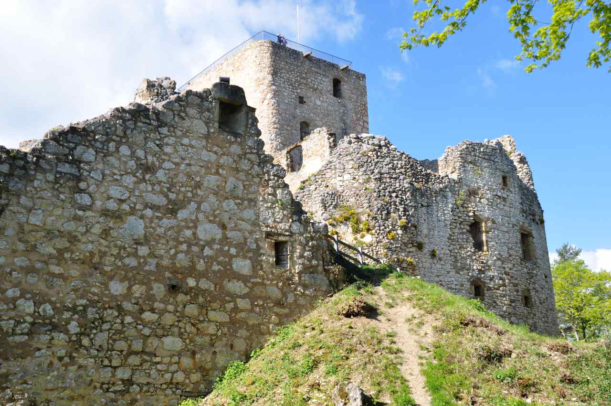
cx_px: 306
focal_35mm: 44
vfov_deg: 30.8
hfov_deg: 45.0
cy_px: 203
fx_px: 737
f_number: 10
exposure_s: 1/200
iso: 200
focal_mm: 29
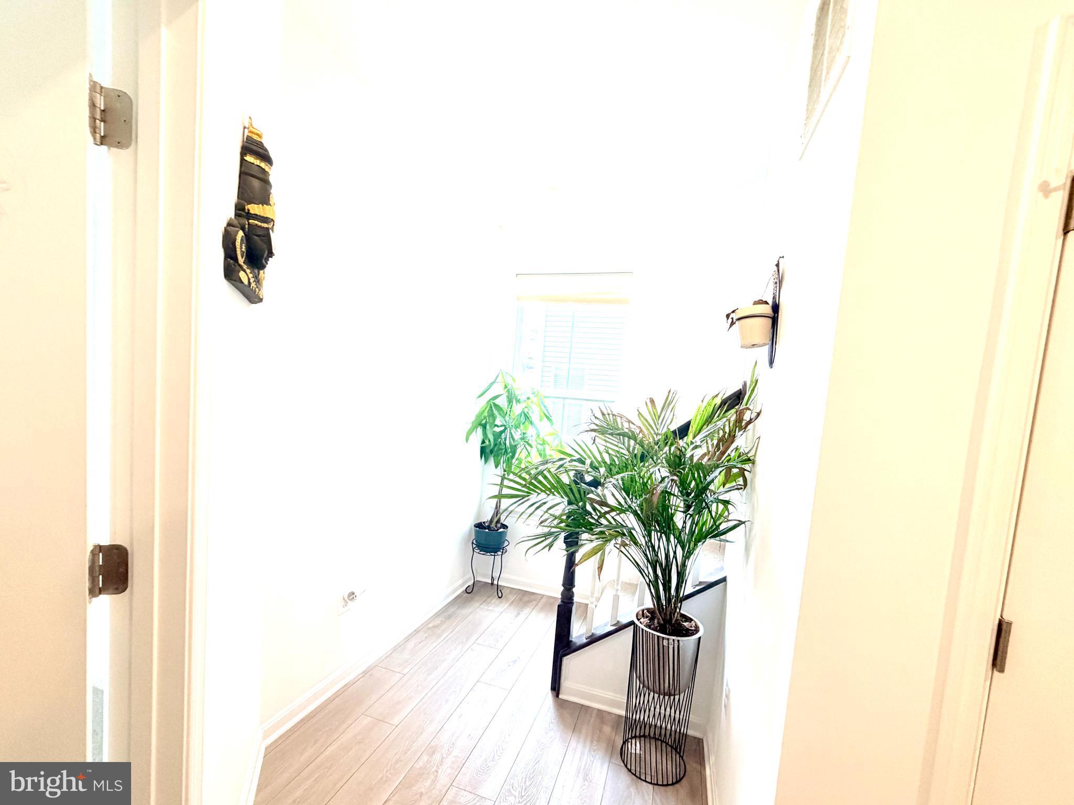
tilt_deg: +0.4
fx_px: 434
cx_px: 537
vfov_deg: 85.7
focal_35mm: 14
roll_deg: -4.6
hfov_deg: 102.1
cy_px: 402
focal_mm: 2.22
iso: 200
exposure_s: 1/120
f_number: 2.2
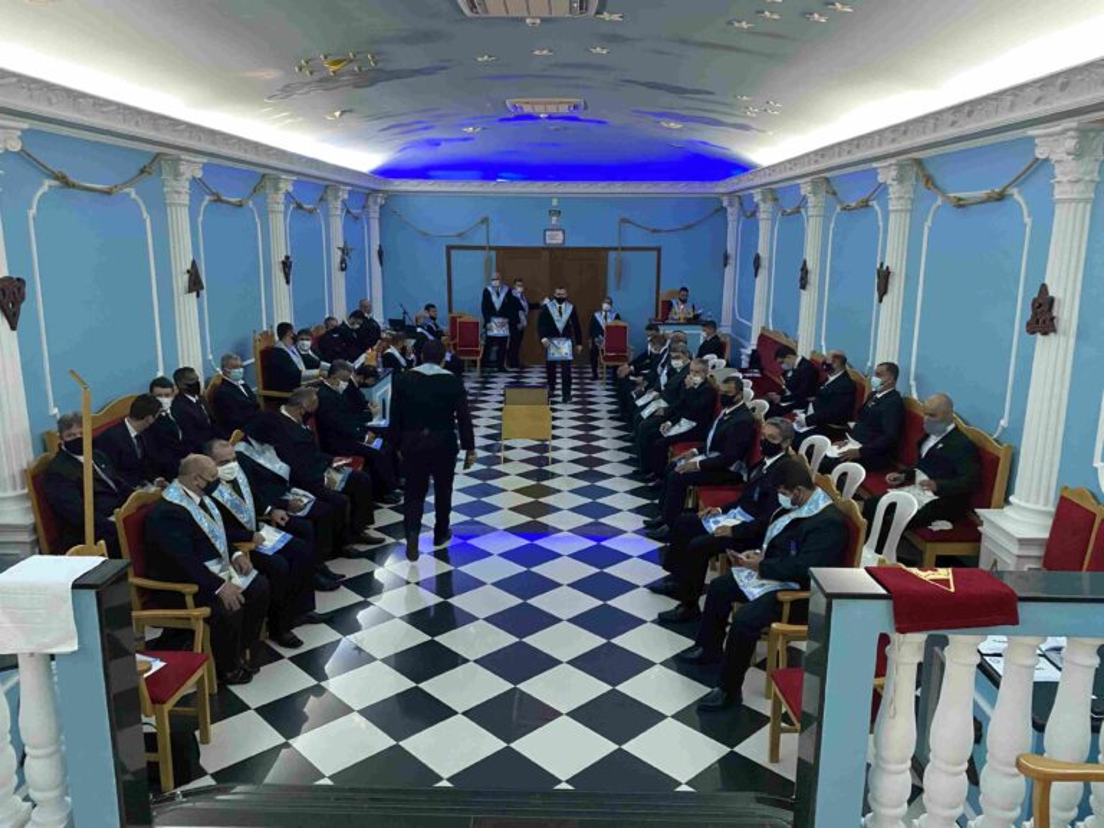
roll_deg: -1.1
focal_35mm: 26
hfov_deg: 67.3
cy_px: 414
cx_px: 552
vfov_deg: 53.1
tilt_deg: -11.8
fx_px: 829
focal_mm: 4.25
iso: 400
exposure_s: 1/40
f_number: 1.8
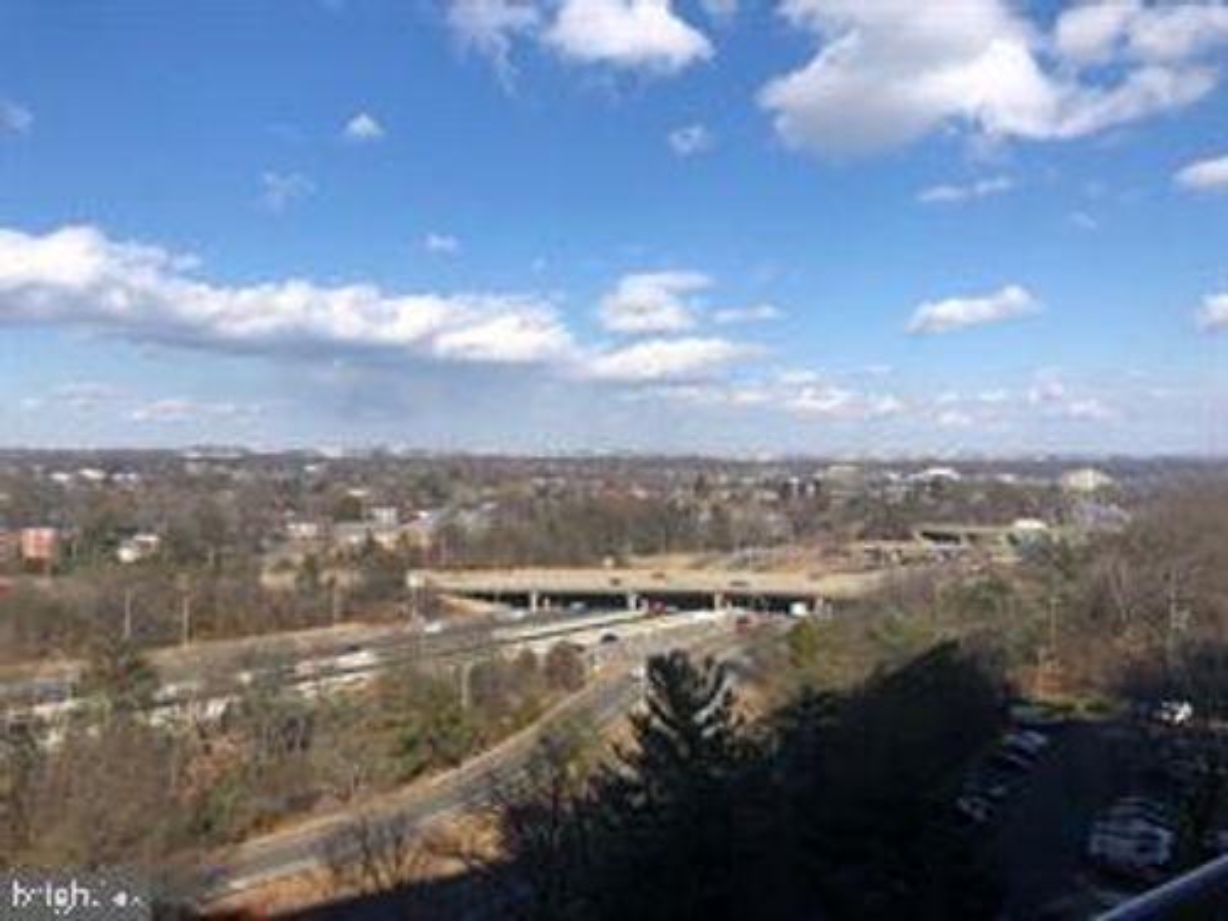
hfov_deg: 63.4
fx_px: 993
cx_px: 614
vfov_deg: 49.7
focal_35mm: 28
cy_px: 460
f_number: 1.8
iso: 25
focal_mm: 3.99
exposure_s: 1/2857
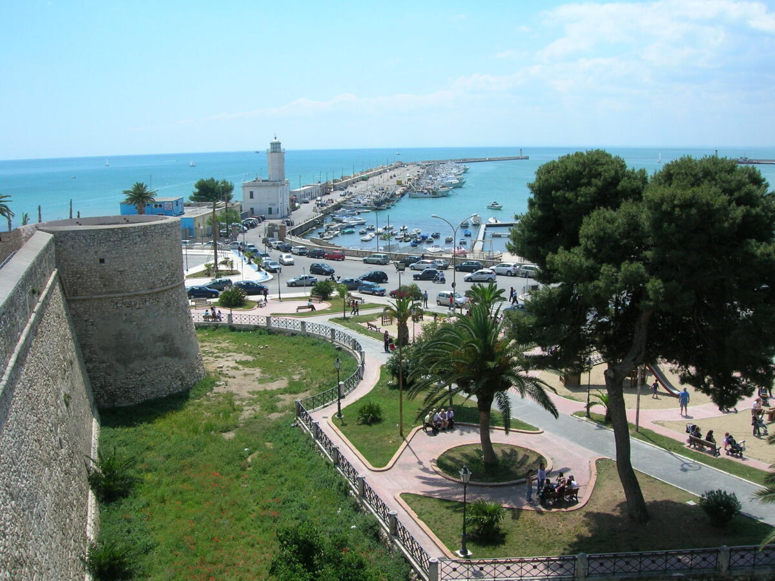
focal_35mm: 34
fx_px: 761
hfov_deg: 54.0
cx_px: 388
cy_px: 290
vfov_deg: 41.8
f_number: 4.9
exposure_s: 1/497
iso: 50
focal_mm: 5.7
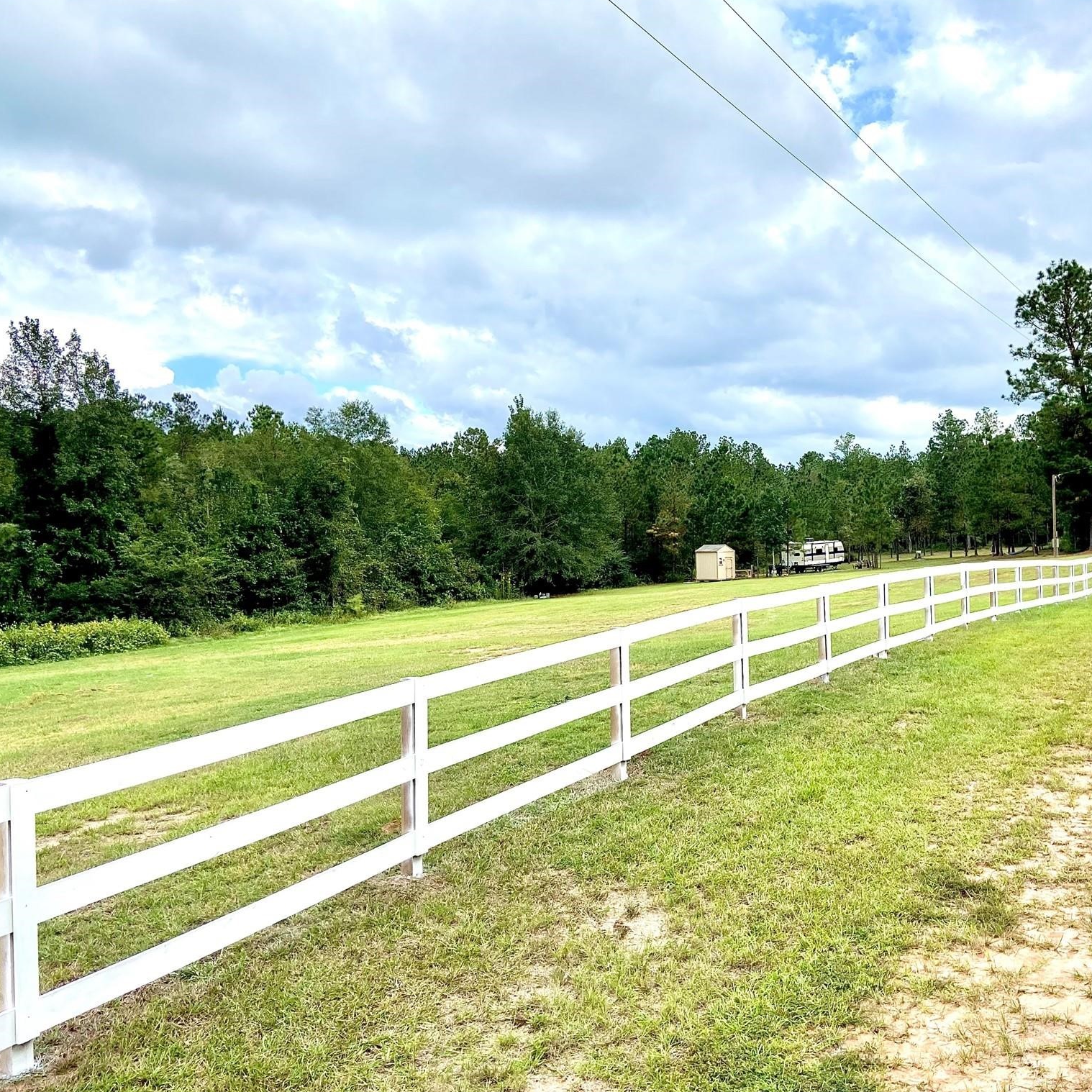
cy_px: 546
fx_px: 1106
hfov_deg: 52.1
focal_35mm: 31
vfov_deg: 52.5
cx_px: 665
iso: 32
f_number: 1.8
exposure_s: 1/1484
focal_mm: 4.25
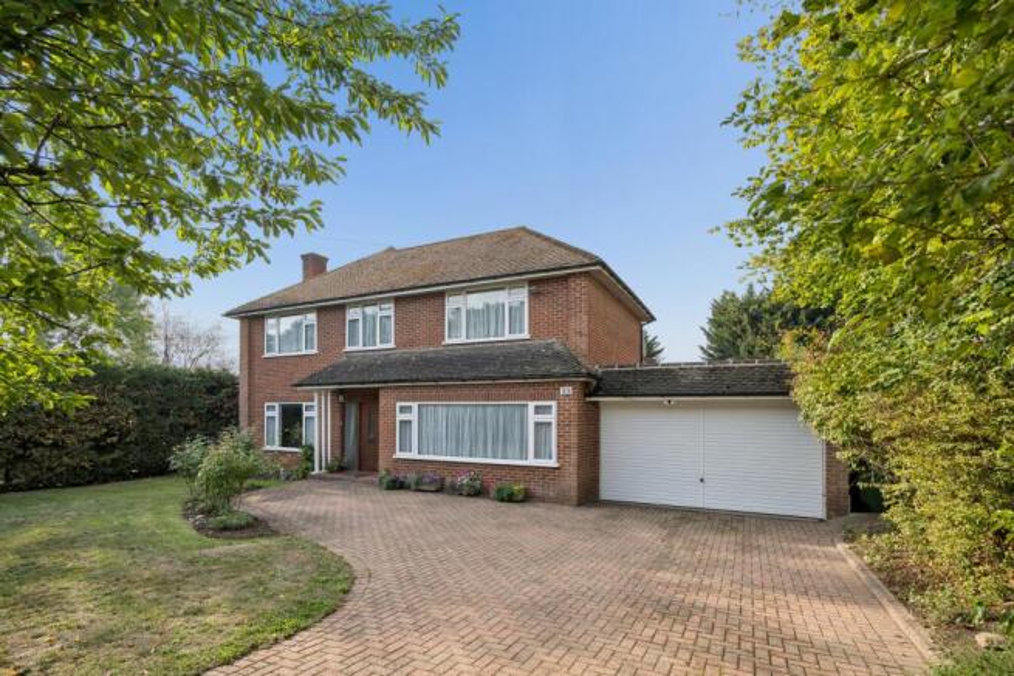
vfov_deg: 73.8
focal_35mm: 16
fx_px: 451
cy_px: 338
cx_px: 507
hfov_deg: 96.7
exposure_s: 1/320
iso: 125
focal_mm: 16
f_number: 5.6
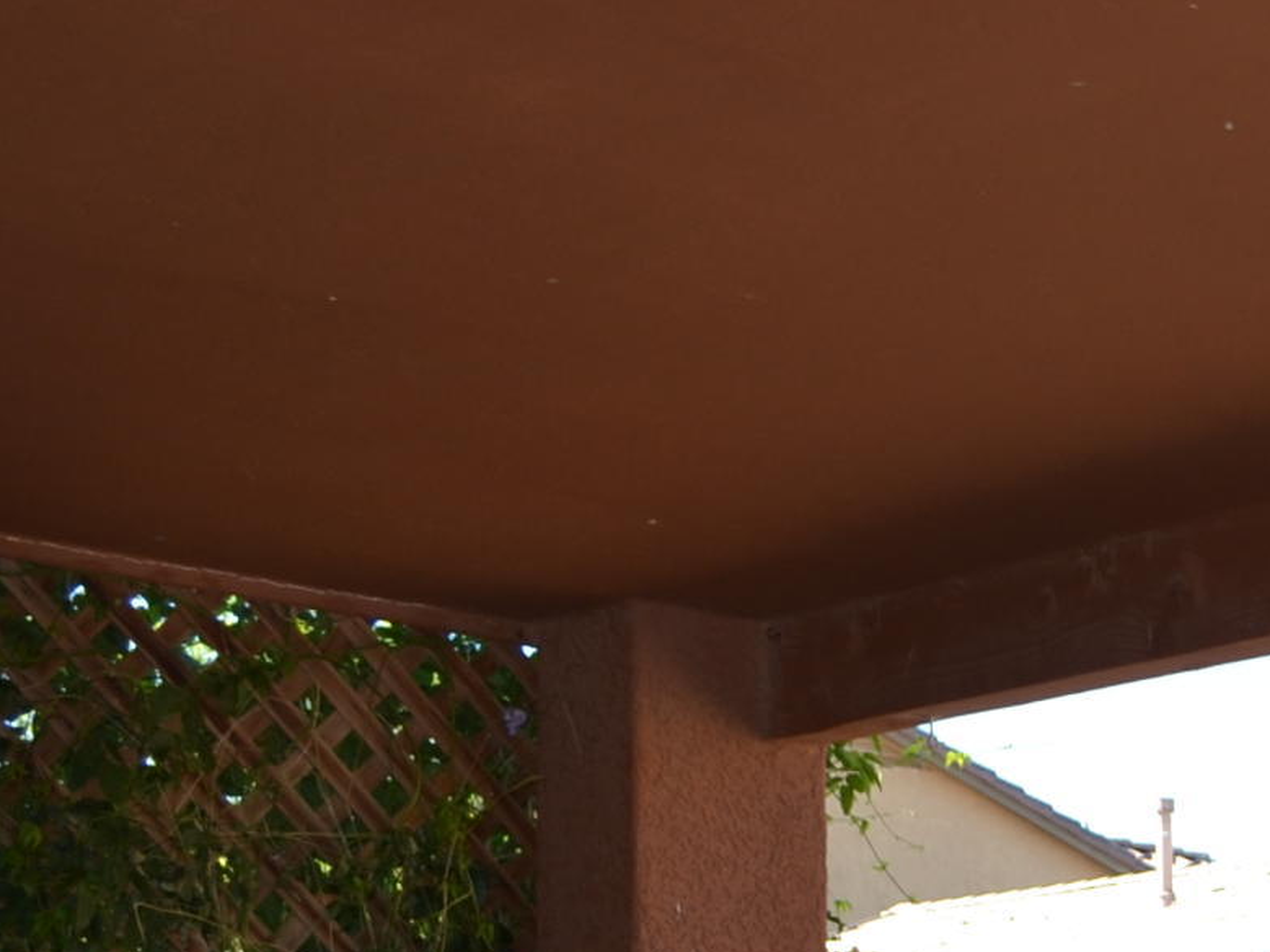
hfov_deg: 17.6
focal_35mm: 100
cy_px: 1562
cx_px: 1896
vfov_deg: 13.6
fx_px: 3668
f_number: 5
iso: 100
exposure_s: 1/200
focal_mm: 18
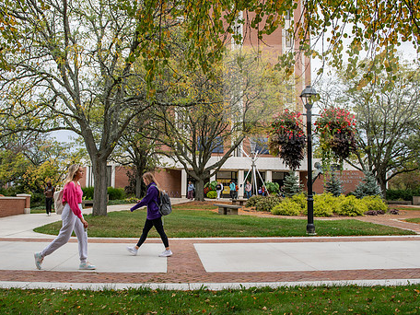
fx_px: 400
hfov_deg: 55.3
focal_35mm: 33
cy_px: 156
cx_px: 195
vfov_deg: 42.9
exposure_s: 1/320
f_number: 4
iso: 80
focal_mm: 27
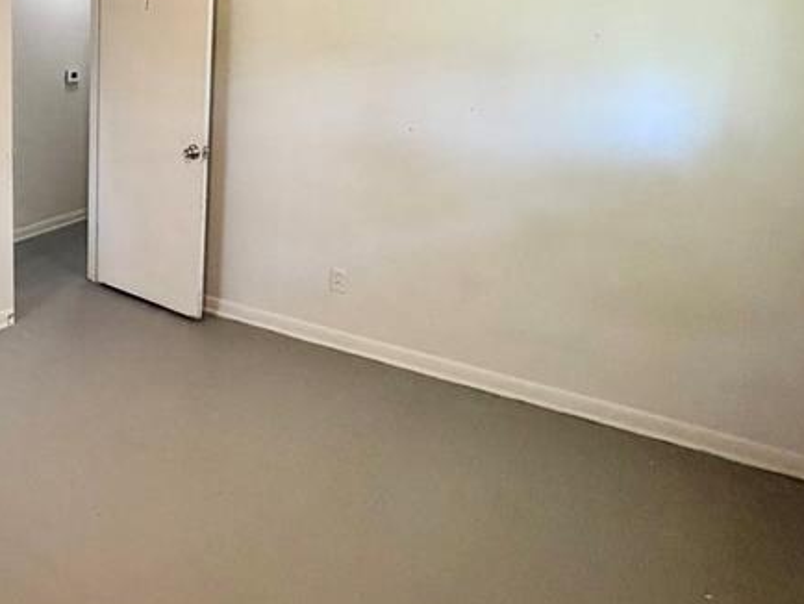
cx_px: 26
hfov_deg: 47.4
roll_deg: +0.6
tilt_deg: -9.9
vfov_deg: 41.7
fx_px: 767
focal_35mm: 33
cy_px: 148
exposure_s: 1/60
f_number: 2.2
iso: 320
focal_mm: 2.22
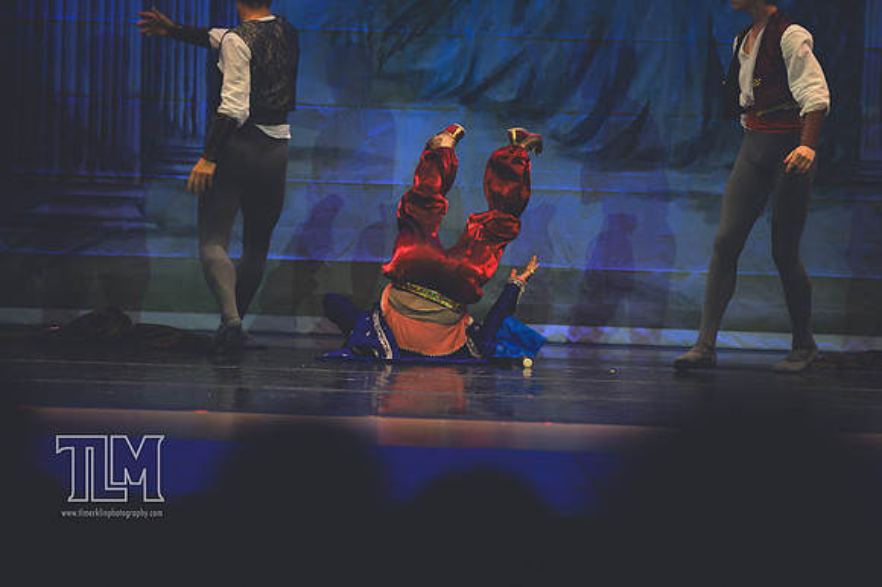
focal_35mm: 292
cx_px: 441
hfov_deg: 7.1
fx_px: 7150
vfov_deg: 4.7
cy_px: 294
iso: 900
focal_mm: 195
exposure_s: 1/500
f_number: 2.8
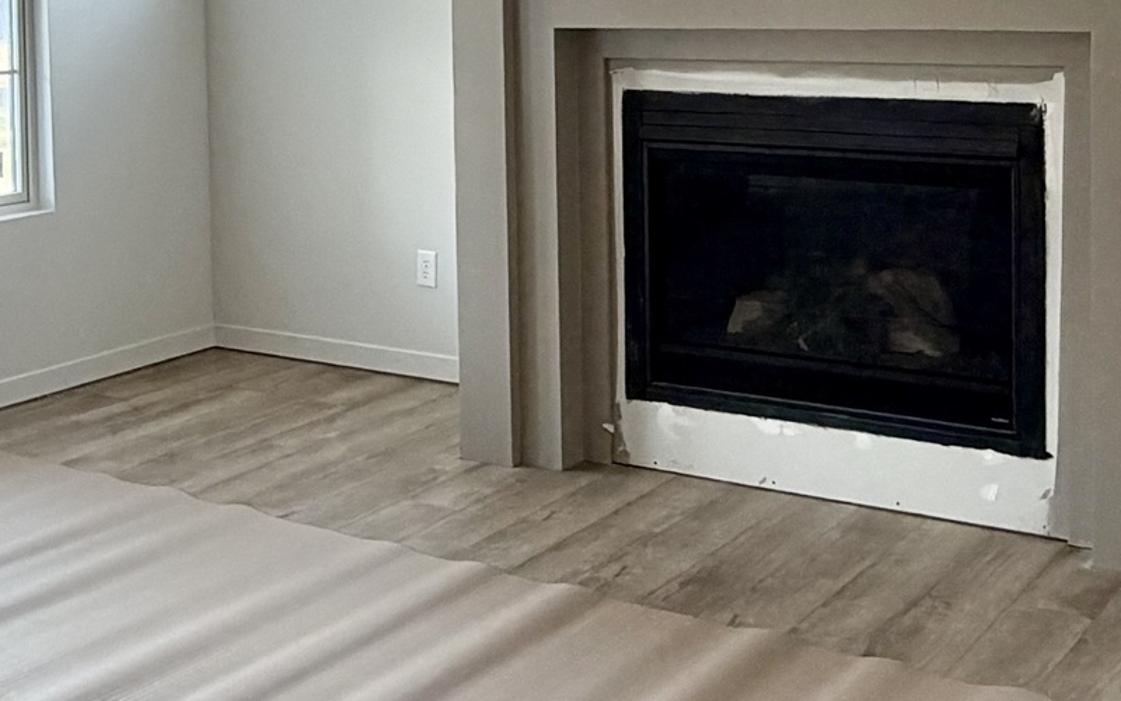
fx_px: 1741
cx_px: 469
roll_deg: +0.8
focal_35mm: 57
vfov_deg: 22.1
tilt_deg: -2.5
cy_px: 34
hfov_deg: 35.6
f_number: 2.2
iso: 125
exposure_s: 1/121
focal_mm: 2.22
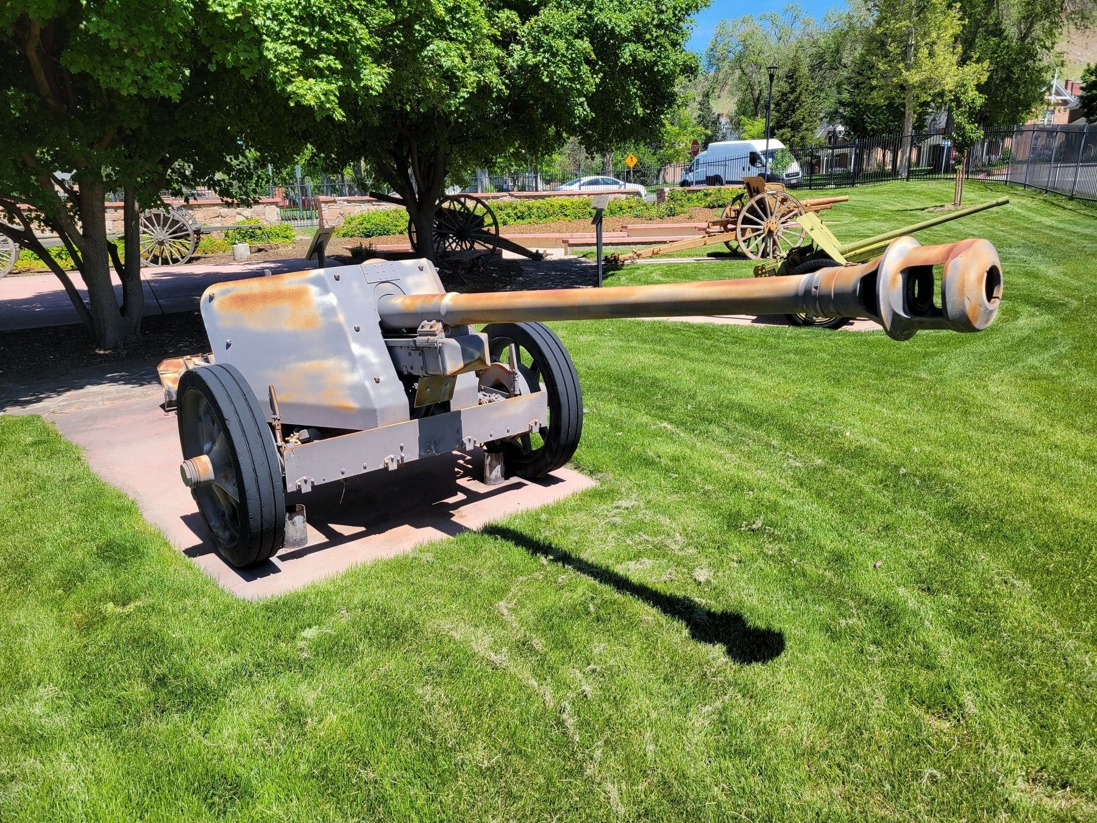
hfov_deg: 67.3
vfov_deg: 53.1
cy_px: 412
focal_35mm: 26
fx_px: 824
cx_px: 548
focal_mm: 5.4
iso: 40
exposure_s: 1/1606
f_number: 1.8
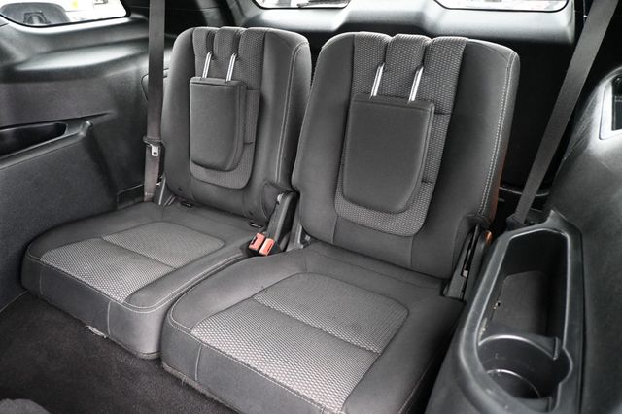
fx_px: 440
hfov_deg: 70.5
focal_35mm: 26
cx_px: 311
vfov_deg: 50.4
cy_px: 207
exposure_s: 1/80
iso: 3200
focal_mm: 17
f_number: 3.5
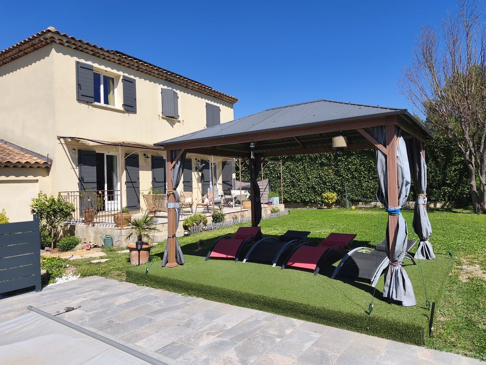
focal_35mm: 23
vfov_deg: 58.9
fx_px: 323
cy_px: 182
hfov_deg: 73.9
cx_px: 243
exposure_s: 1/1122
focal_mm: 6.18
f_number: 1.65
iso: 50
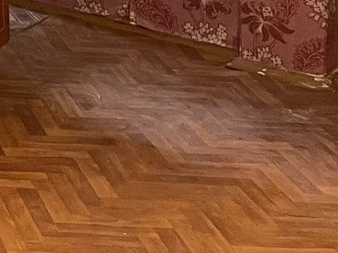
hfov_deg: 13.7
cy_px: -277
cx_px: -402
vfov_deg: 11.4
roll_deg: +1.7
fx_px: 1123
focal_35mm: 115
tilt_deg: -3.7
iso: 250
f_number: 1.6
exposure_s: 1/50
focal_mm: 4.2
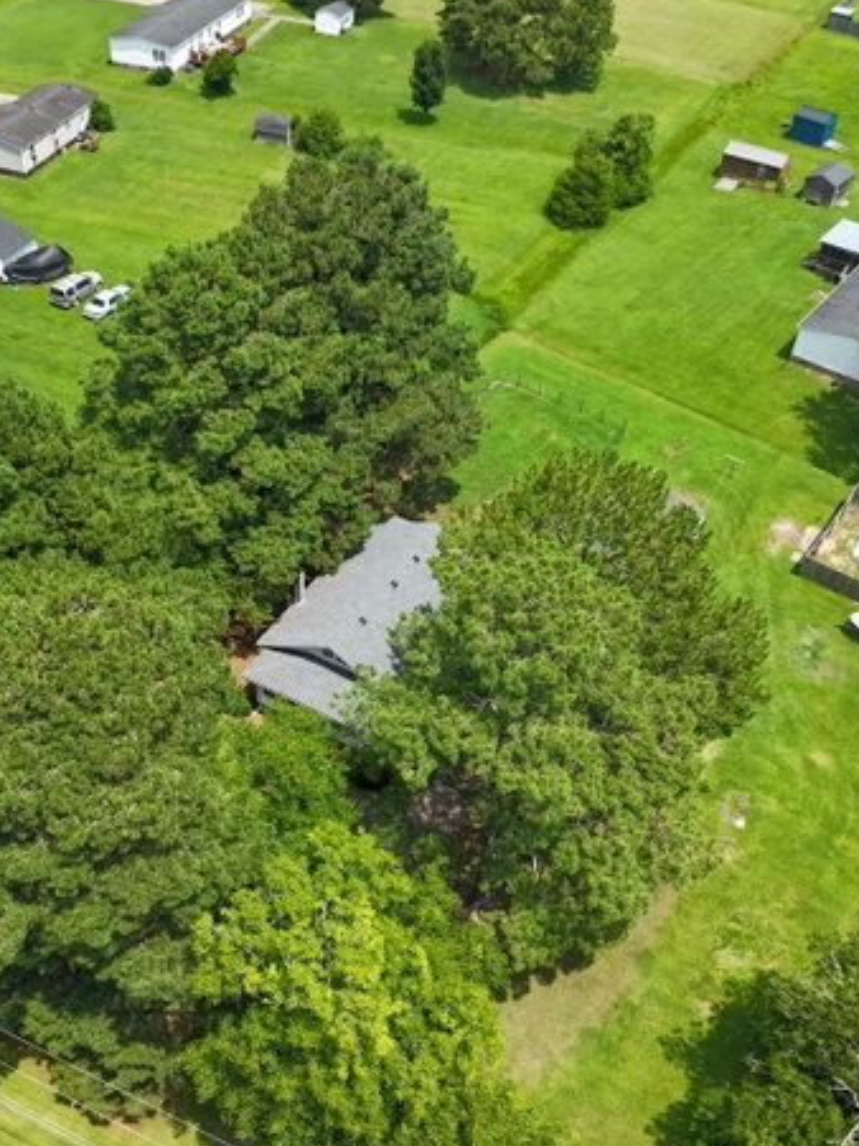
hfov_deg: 41.7
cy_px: 592
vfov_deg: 54.0
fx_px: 1125
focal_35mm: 34
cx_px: 382
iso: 100
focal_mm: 4.55
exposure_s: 1/640
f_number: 2.8
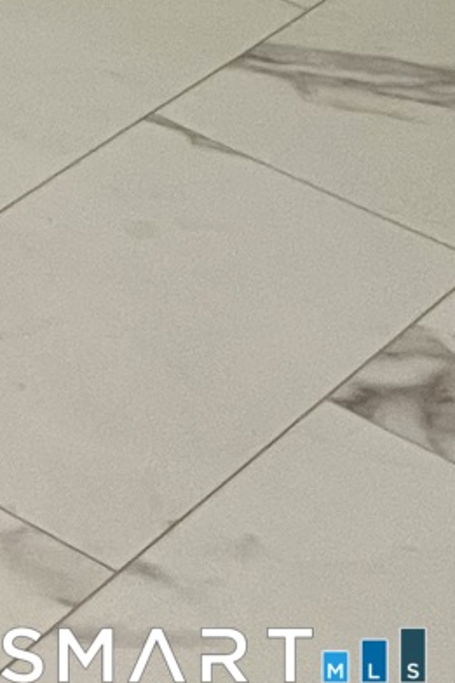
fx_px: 3017
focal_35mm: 159
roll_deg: -1.3
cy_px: -1286
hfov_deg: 7.3
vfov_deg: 10.0
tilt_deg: -8.3
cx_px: -1042
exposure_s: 1/60
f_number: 1.6
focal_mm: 5.1
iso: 320
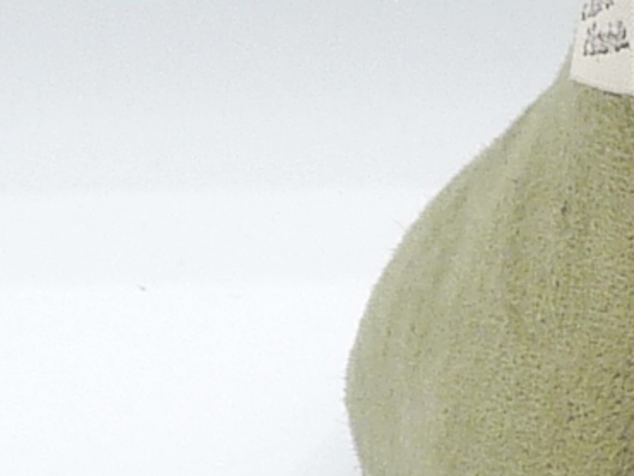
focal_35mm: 216
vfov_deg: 6.9
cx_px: 939
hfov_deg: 8.9
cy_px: 199
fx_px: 3959
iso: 100
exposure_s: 1/200
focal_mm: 4.9
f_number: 4.5
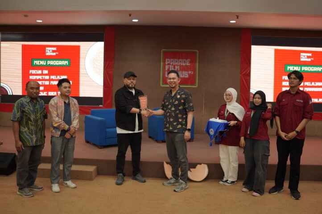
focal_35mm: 35
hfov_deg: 54.5
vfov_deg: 37.8
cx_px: 161
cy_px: 107
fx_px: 313
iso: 200
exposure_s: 1/100
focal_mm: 35
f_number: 1.6
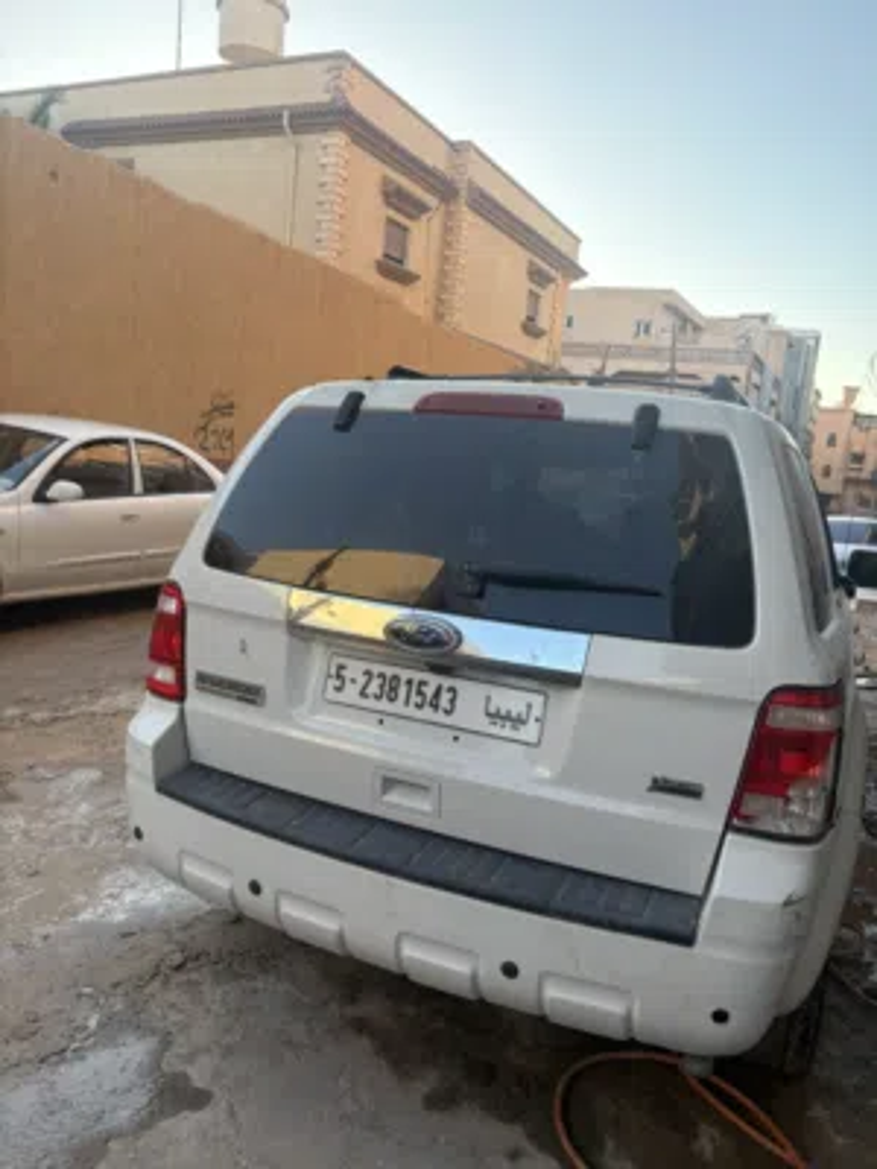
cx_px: 438
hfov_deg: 53.1
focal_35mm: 26
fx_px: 878
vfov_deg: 67.3
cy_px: 584
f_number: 1.6
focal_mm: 5.96
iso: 64
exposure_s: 1/409
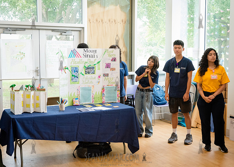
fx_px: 302
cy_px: 80
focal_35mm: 45
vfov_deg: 31.0
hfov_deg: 42.4
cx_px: 125
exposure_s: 1/400
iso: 4000
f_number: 4
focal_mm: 40
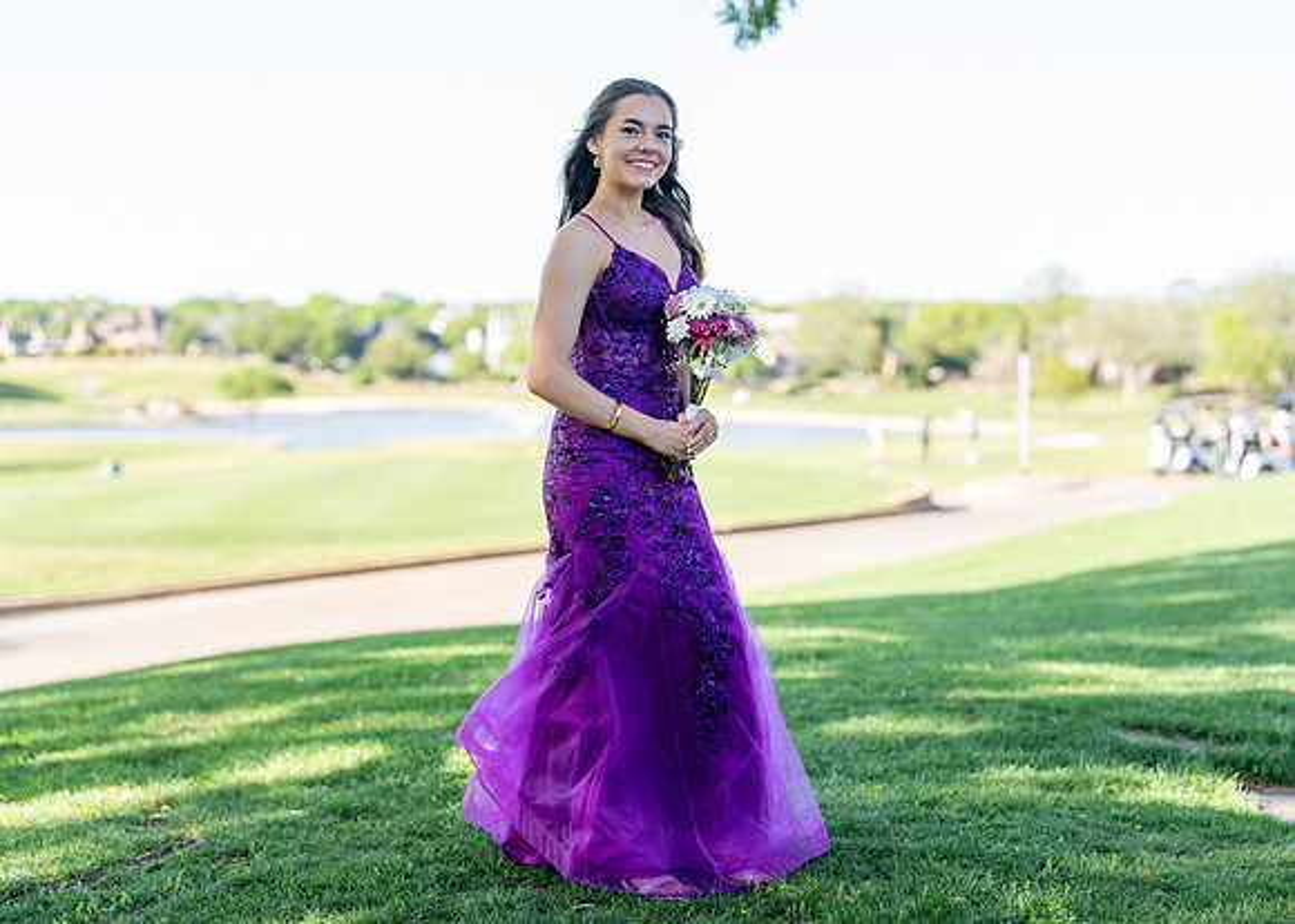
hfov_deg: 36.8
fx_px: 1949
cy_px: 462
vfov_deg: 26.7
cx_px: 648
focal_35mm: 53
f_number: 1.8
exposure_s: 1/1000
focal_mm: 50
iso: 160
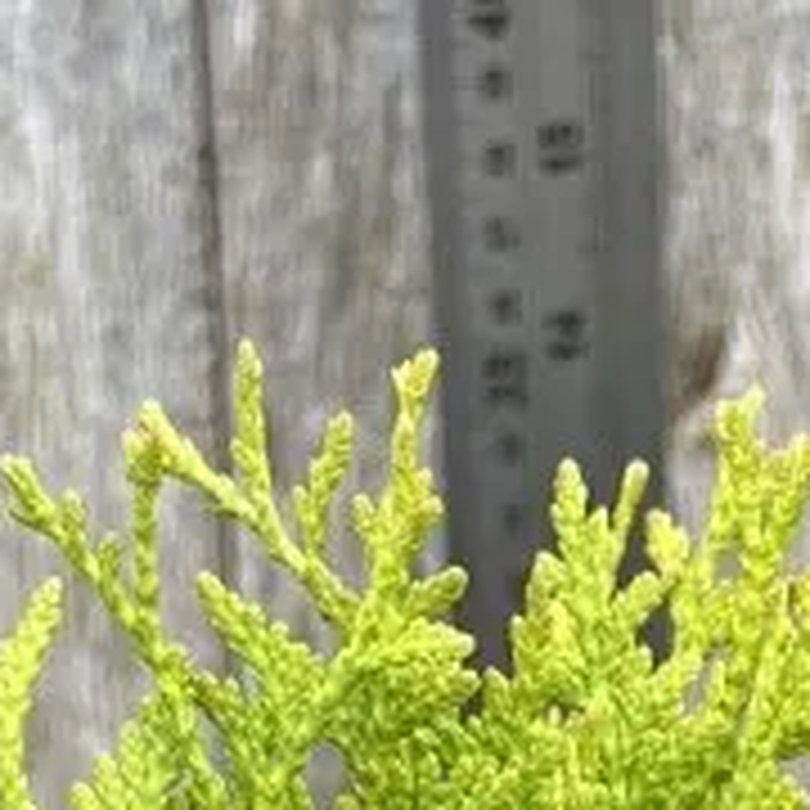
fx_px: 3653
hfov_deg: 12.5
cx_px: 868
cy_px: 2034
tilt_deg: -22.7
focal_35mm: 138
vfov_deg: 10.6
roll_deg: +1.1
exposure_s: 1/223
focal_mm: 5.1
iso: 40
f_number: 1.6
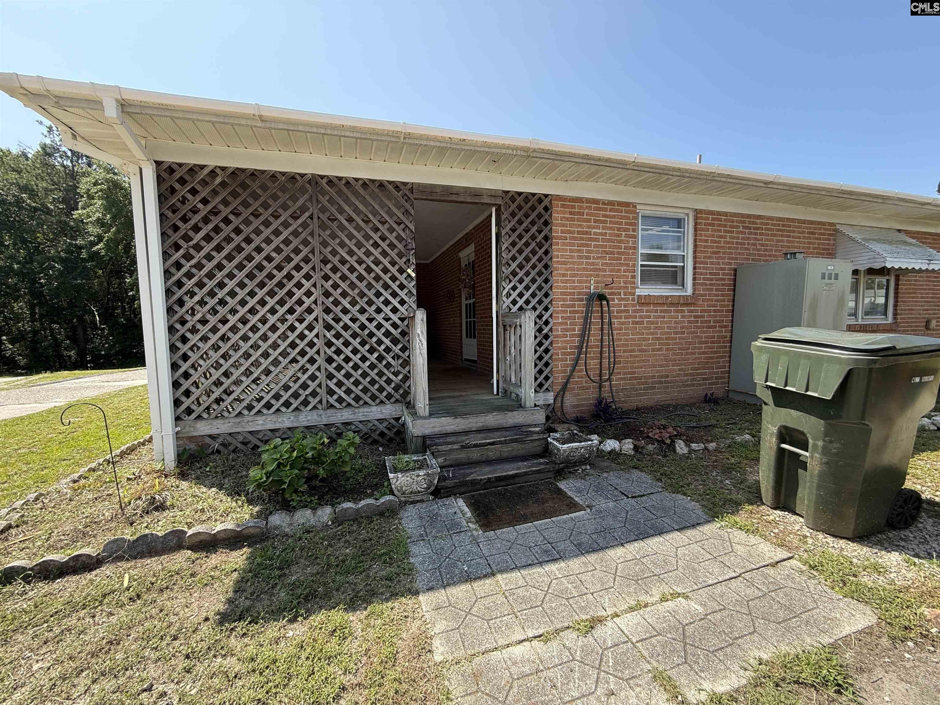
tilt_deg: -3.7
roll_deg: +1.4
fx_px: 380
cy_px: 352
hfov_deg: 102.1
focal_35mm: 14
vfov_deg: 85.7
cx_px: 470
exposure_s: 1/279
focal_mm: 2.22
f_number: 2.2
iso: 50
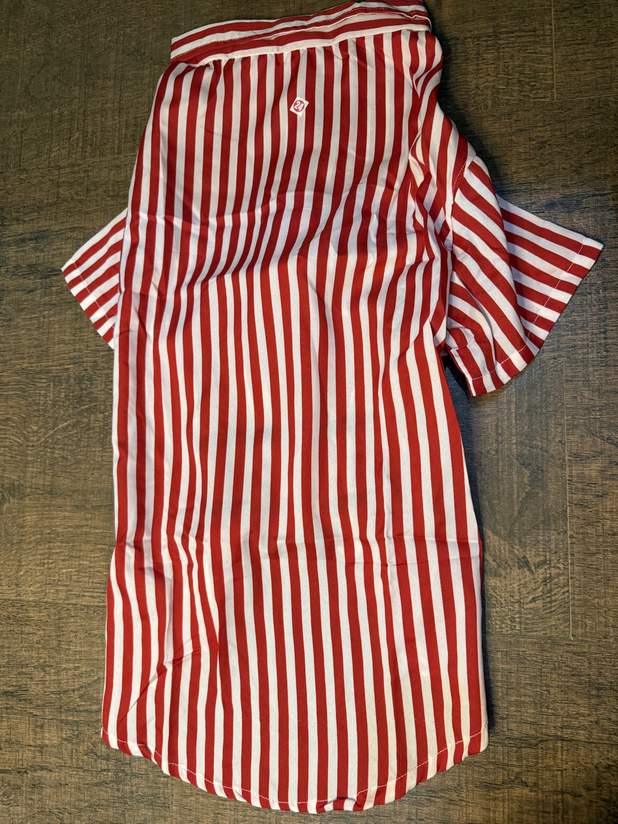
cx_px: 309
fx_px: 571
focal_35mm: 24
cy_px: 412
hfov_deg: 56.8
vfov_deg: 71.6
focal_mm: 6.76
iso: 320
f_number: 1.78
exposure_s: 1/50
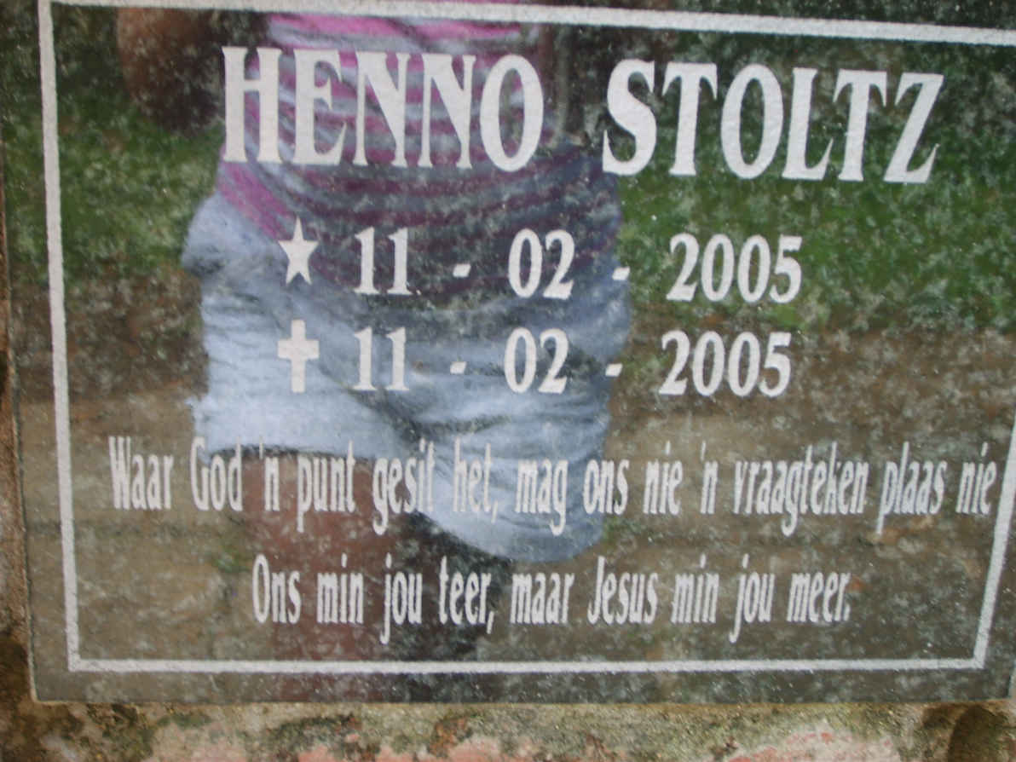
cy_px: 381
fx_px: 1526
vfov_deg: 28.0
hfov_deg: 36.8
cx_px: 508
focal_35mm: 52
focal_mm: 8.7
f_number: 3.3
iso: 50
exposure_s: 1/45
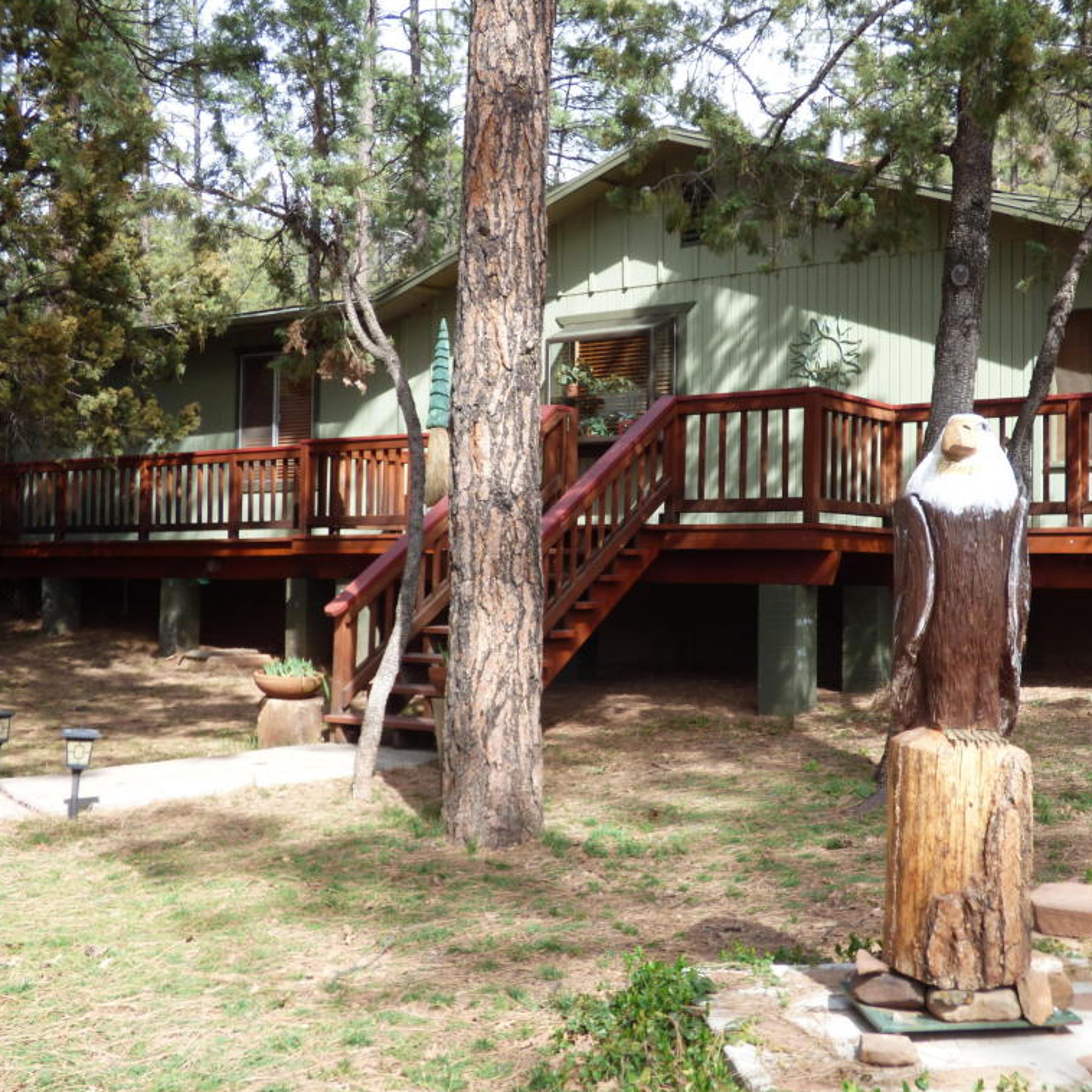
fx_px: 1535
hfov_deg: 39.0
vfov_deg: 39.2
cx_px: 673
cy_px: 540
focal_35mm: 43
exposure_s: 1/320
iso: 100
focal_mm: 6.18
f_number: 3.4
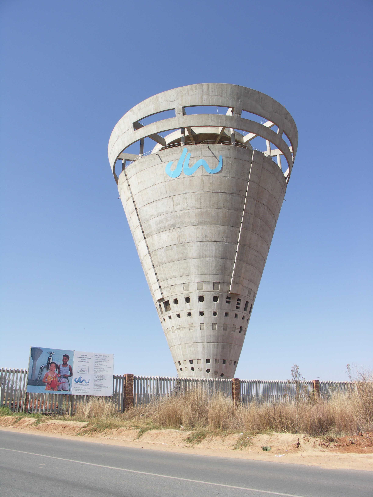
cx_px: 186
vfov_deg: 63.4
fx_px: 402
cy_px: 248
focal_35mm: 28
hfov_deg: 49.7
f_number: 5.6
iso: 50
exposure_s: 1/200
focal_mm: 7.2
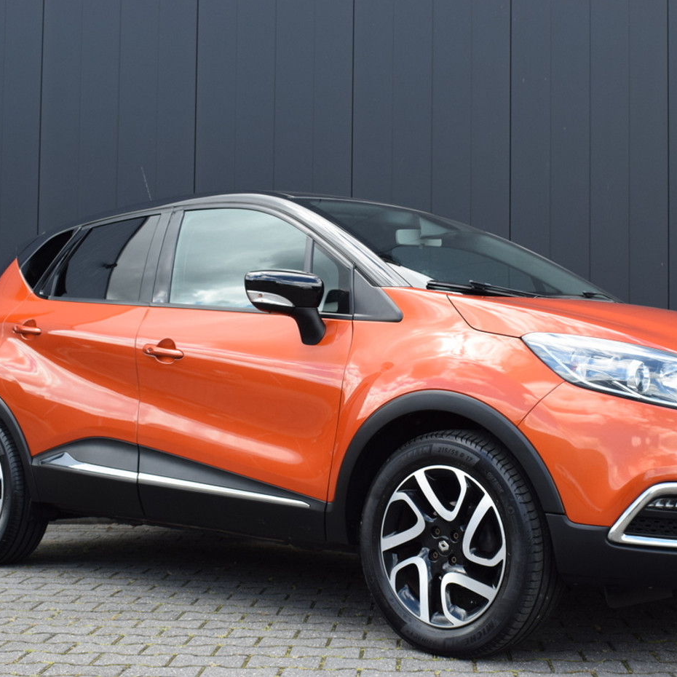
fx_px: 1231
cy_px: 338
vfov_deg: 30.7
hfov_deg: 30.7
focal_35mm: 56
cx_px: 401
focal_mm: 29
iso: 400
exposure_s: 1/200
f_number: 7.1
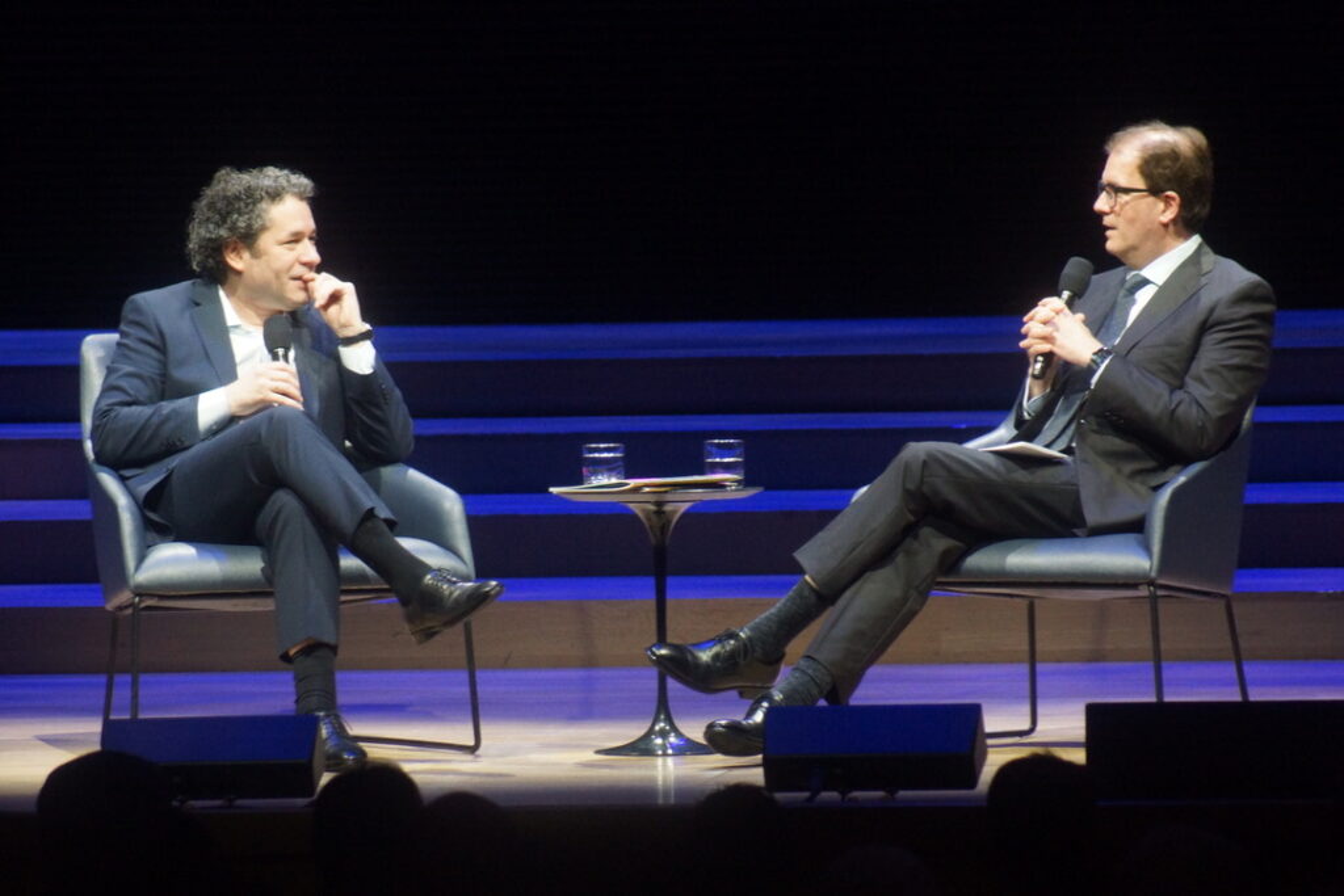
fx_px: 11201
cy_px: 448
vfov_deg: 4.6
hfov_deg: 6.9
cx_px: 672
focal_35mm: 300
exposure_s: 1/60
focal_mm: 200
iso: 1600
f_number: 5.6
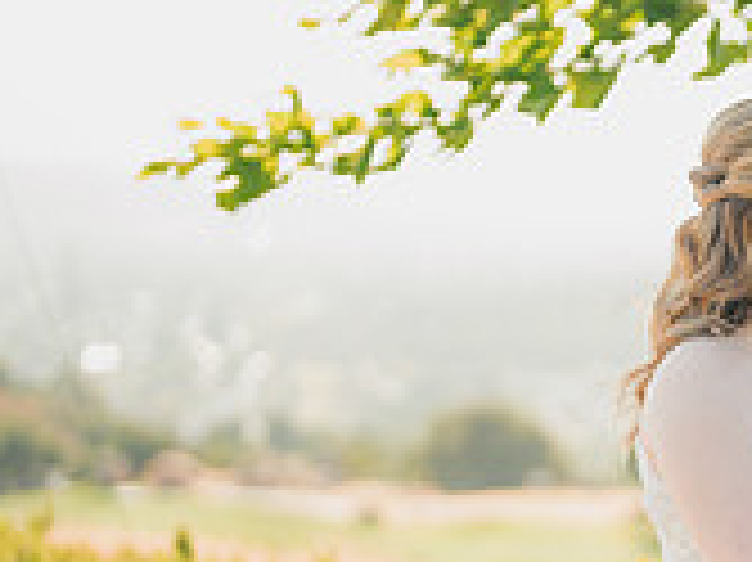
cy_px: 501
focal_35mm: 167
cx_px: 1000
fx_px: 3625
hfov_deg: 11.5
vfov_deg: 8.8
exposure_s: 1/1600
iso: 50
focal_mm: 50
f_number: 1.2
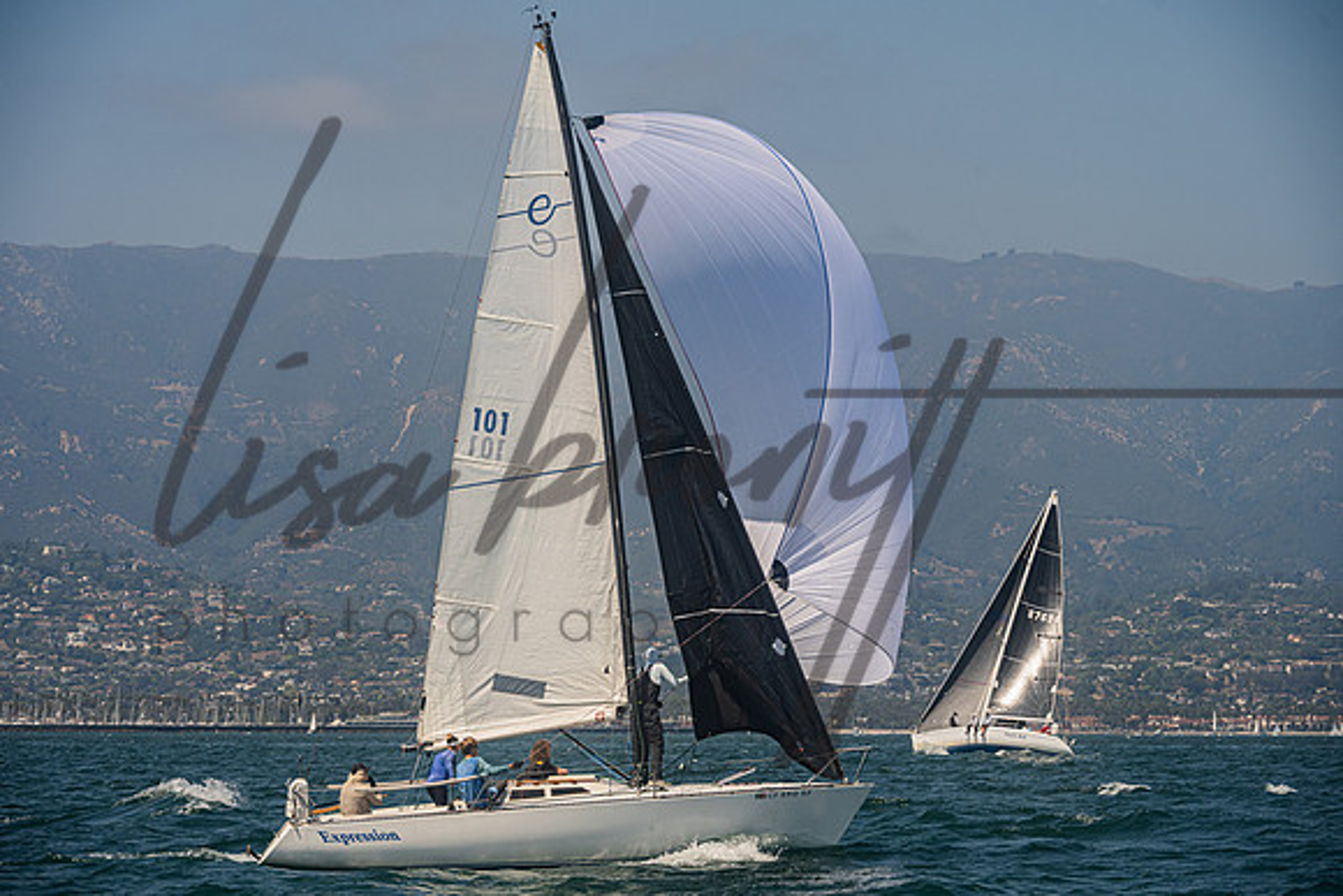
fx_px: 4954
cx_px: 663
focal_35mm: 133
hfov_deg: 15.4
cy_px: 448
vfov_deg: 10.3
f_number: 8
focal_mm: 130
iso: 400
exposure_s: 1/2000
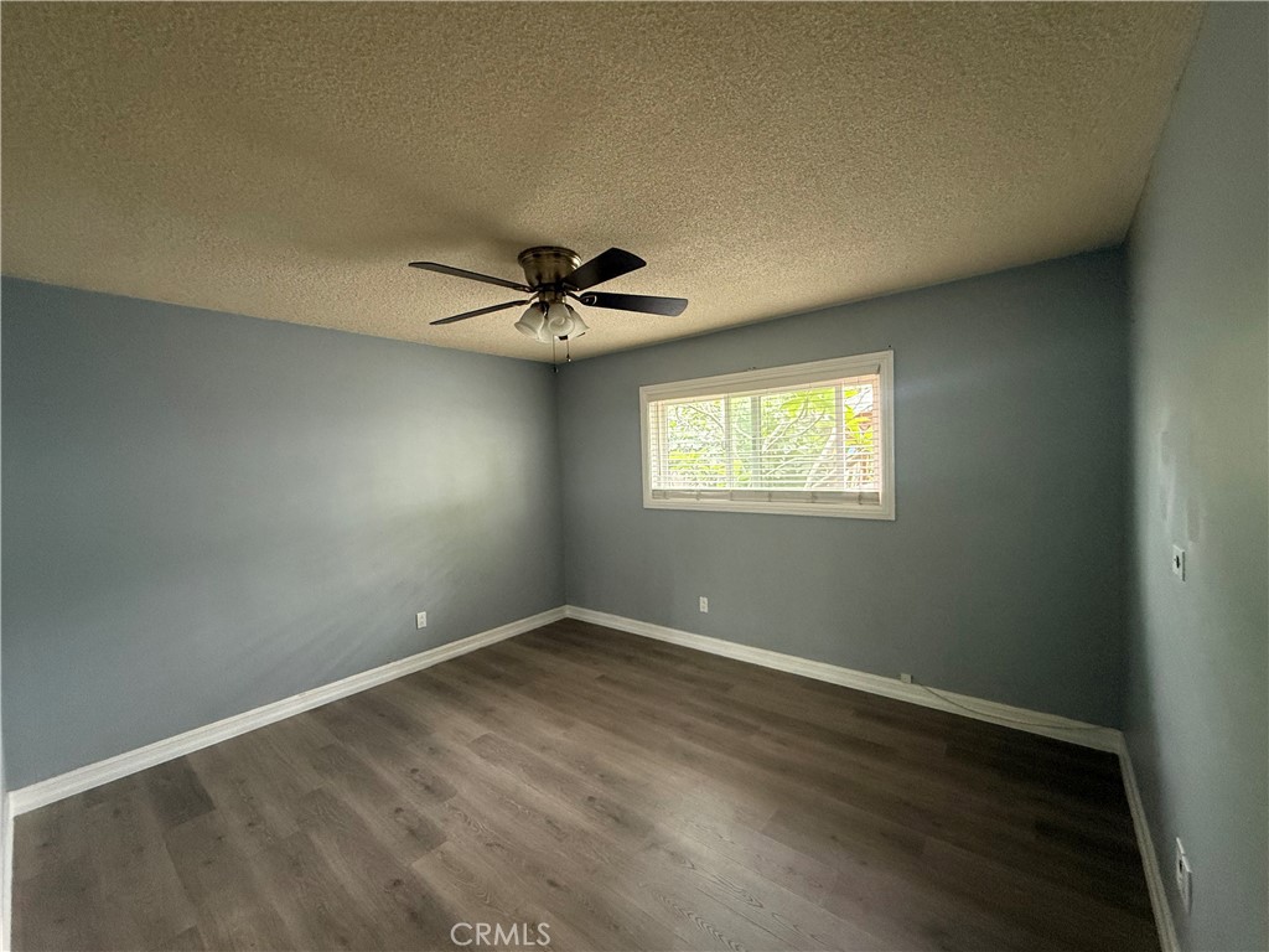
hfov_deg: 102.1
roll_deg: +2.2
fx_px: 513
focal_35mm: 14
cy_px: 476
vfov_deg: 85.7
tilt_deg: -1.3
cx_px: 634
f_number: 2.2
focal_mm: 2.22
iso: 500
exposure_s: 1/60
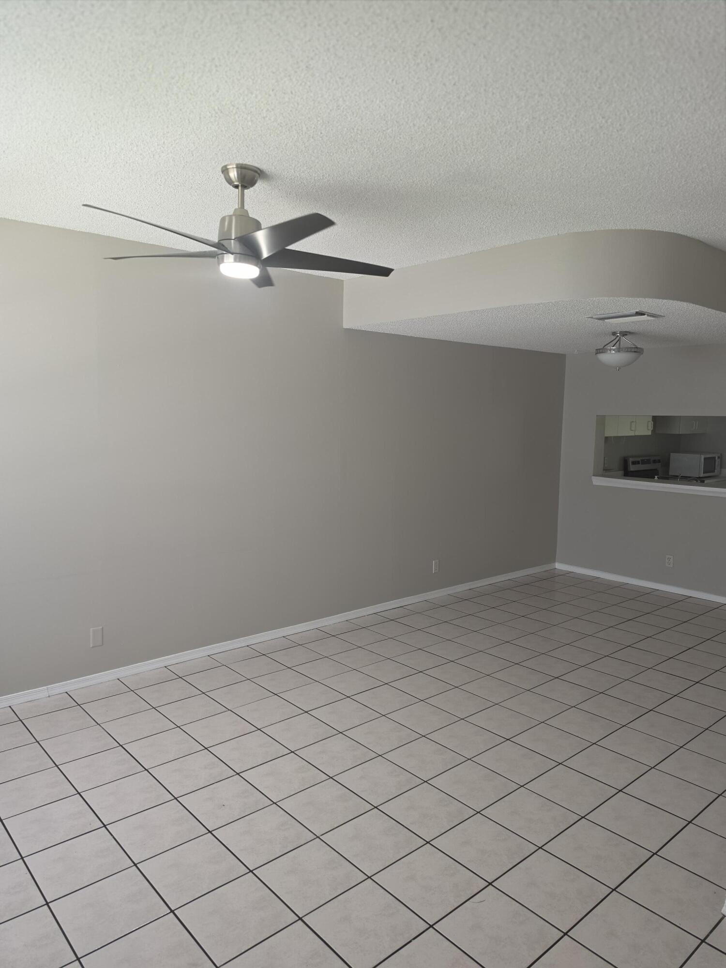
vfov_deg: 73.9
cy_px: 484
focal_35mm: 23
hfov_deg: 58.9
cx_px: 363
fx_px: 643
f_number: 1.4
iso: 125
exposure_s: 1/180
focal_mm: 6.5
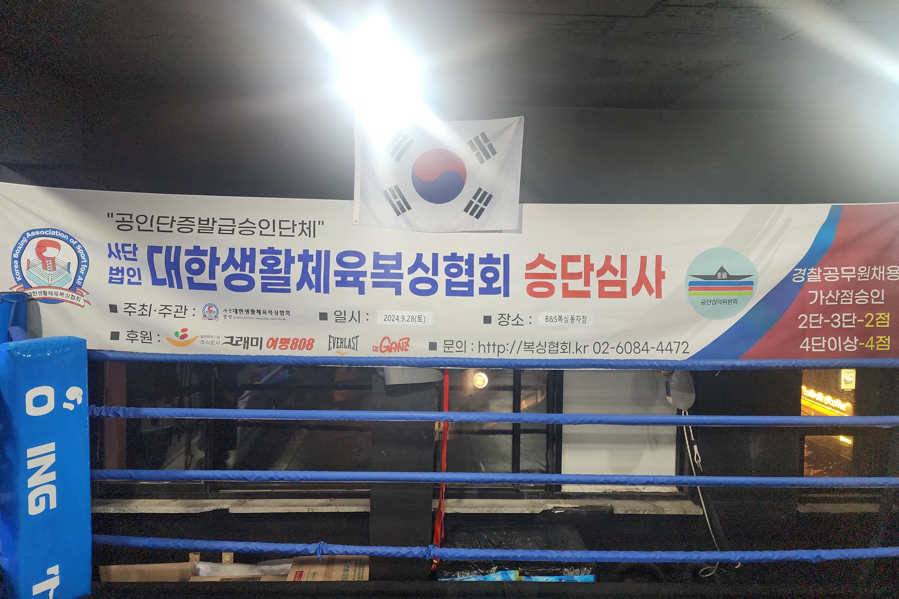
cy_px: 275
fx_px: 599
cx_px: 448
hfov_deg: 73.7
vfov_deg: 53.1
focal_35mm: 24
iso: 640
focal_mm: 6.4
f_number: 1.8
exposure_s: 1/120
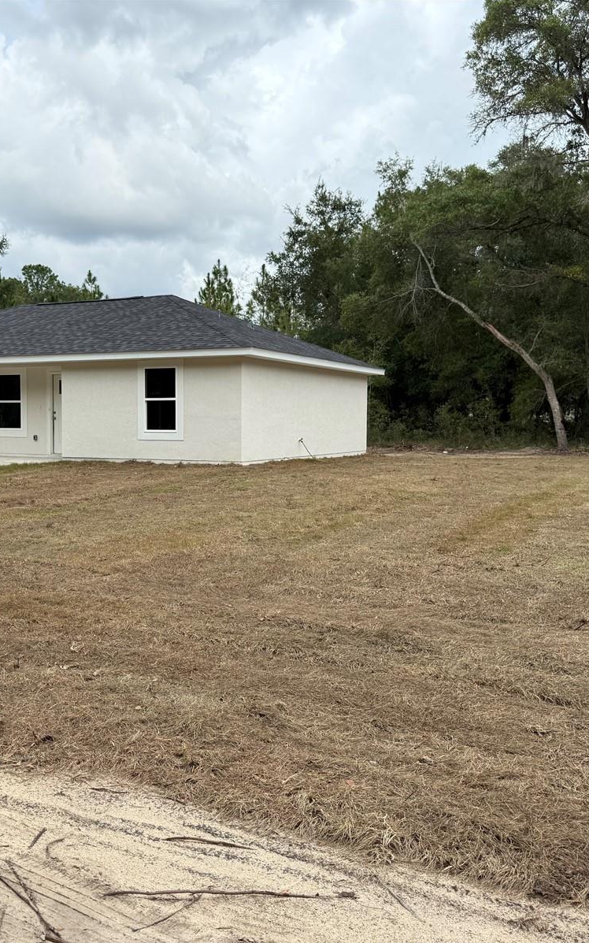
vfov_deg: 56.7
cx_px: 205
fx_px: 873
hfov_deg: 36.9
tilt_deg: -3.1
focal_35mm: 34
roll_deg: -0.1
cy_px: 471
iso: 100
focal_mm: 6.76
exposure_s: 1/3953
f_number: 1.78
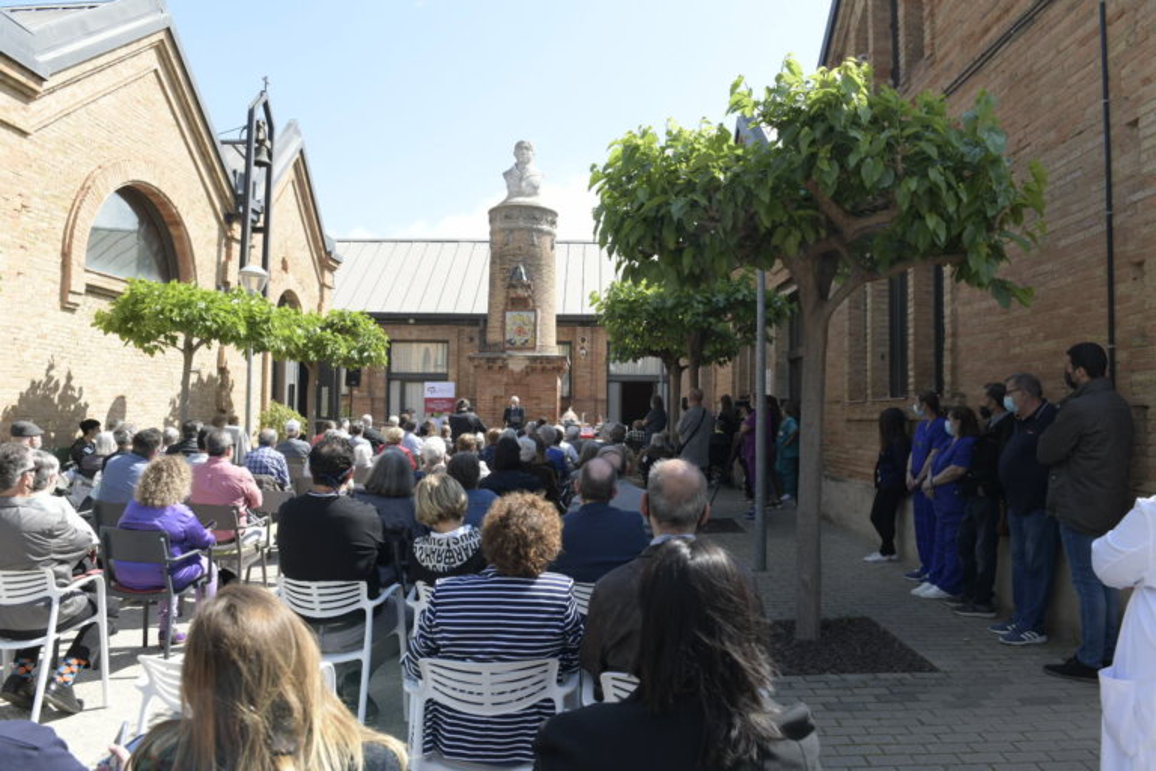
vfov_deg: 53.1
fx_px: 771
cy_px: 386
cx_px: 578
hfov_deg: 73.7
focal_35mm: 24
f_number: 7.1
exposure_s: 1/320
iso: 250
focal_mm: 24
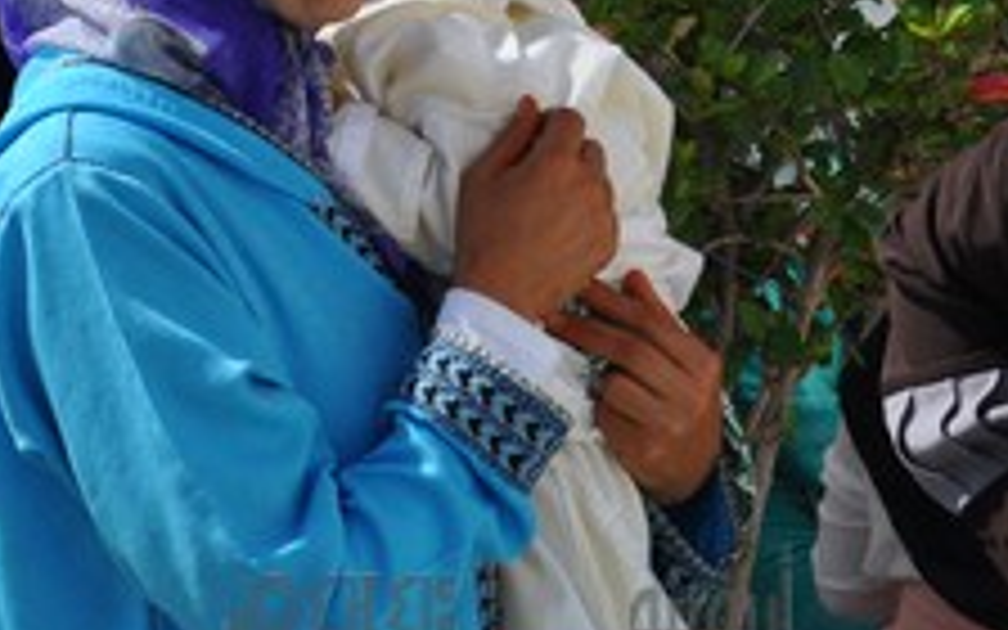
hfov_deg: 8.8
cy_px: -29
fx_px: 6578
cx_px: 508
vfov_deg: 5.5
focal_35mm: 239
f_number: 10
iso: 200
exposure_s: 1/400
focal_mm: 55
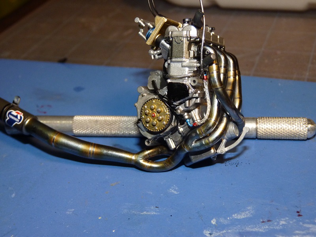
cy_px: 118
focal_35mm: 55
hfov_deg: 34.9
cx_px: 158
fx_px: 502
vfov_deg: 26.6
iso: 250
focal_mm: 9.9
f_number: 3.2
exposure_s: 1/30
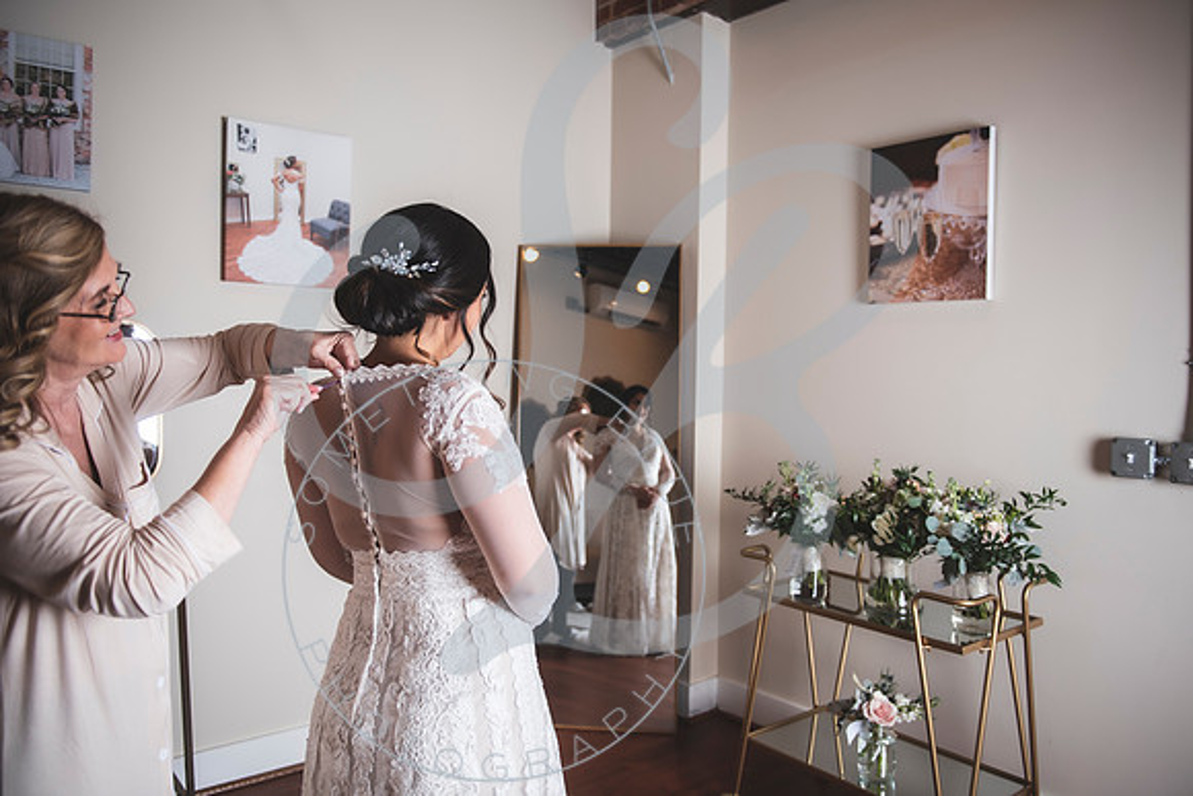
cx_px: 596
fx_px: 928
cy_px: 398
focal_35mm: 28
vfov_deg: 46.4
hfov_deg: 65.5
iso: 100
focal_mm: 28
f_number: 2.8
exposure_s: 1/125
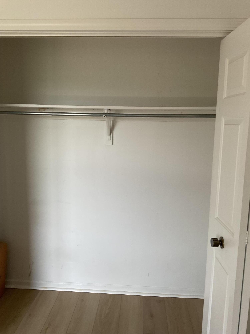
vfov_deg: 61.7
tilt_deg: -12.5
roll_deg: -2.1
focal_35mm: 29
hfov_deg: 48.2
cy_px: 167
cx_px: 125
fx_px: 279
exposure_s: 1/60
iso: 40
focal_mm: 3
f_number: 1.8
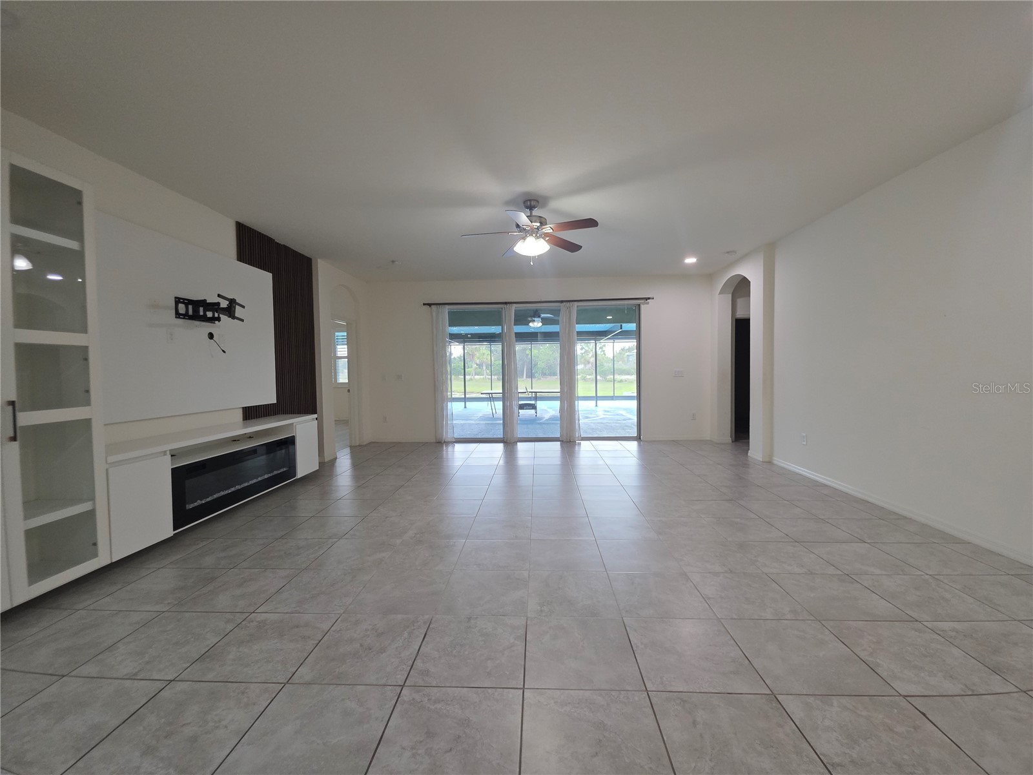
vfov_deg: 89.9
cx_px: 516
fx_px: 388
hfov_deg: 106.2
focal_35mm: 13
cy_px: 388
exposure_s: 1/120
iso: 250
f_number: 1.9
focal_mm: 2.2
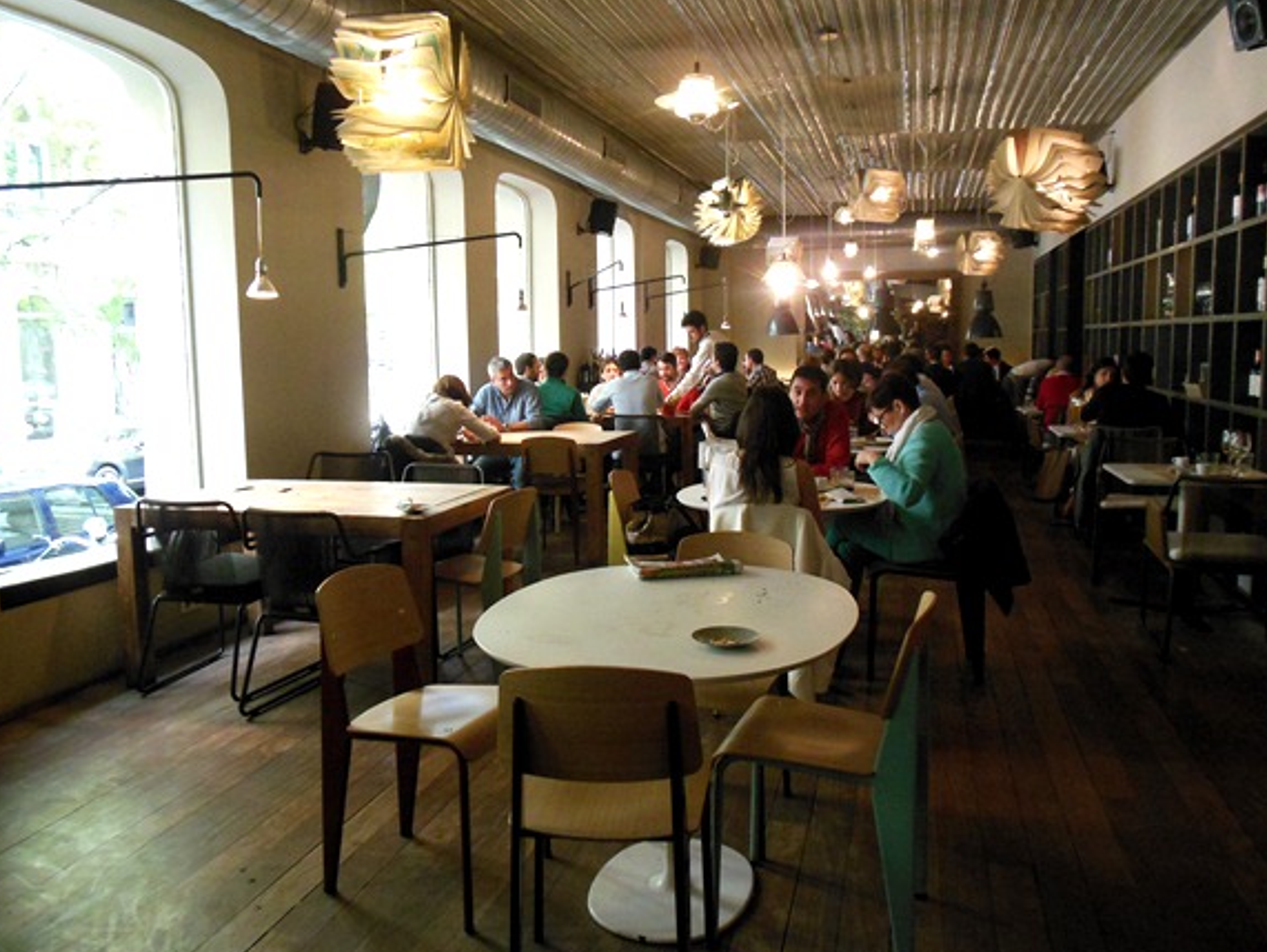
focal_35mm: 28
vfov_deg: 49.8
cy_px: 453
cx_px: 641
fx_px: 1025
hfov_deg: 63.4
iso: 800
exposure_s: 1/80
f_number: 3.2
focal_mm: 4.5
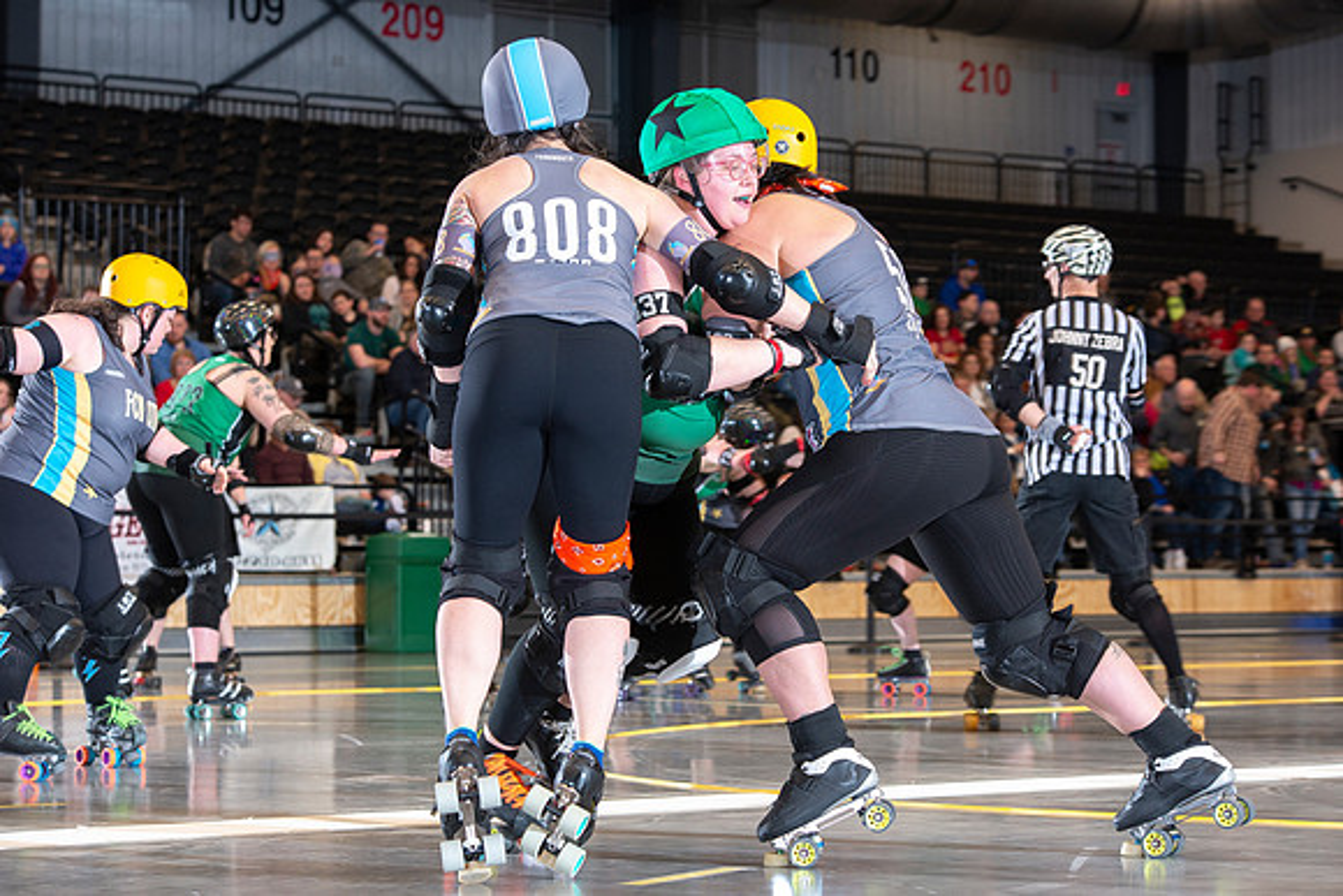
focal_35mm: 100
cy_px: 448
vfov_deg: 13.7
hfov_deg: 20.4
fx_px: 3731
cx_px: 672
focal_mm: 100
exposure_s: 1/160
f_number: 5.6
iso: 640
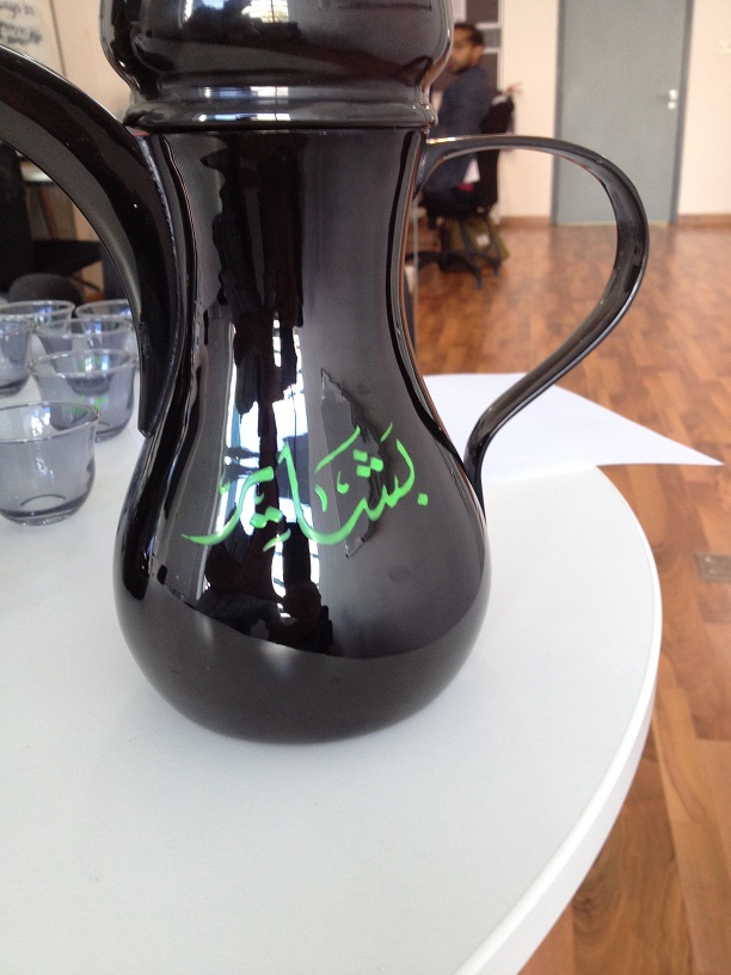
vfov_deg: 52.6
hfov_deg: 40.7
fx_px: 985
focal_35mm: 35
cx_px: 366
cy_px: 488
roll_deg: +1.4
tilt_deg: -20.5
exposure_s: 1/20
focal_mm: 4.28
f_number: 2.4
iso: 80
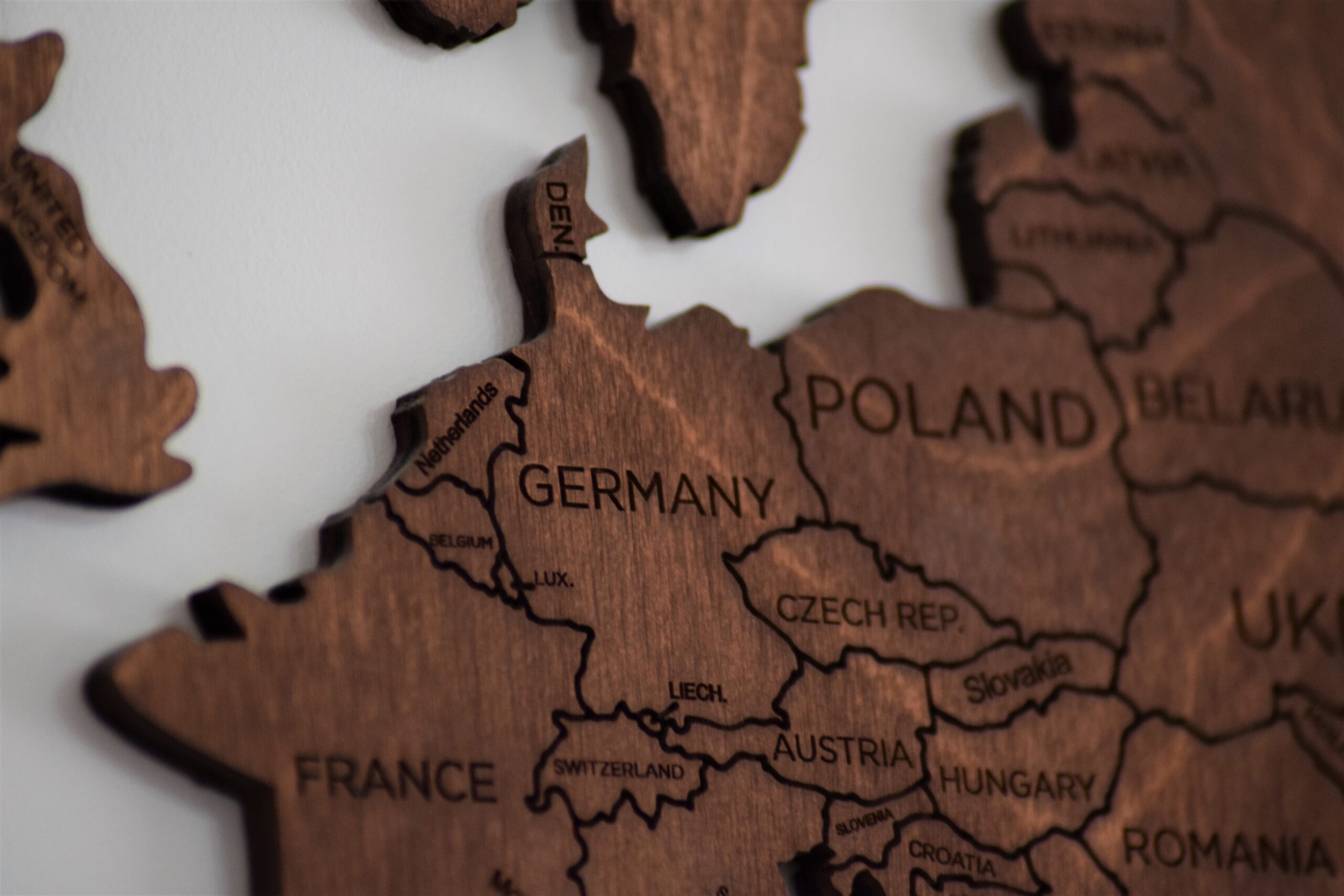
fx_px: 10360
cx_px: 672
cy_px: 448
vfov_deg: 5.0
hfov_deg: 7.4
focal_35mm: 278
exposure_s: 1/125
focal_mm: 185
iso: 1100
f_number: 4.5
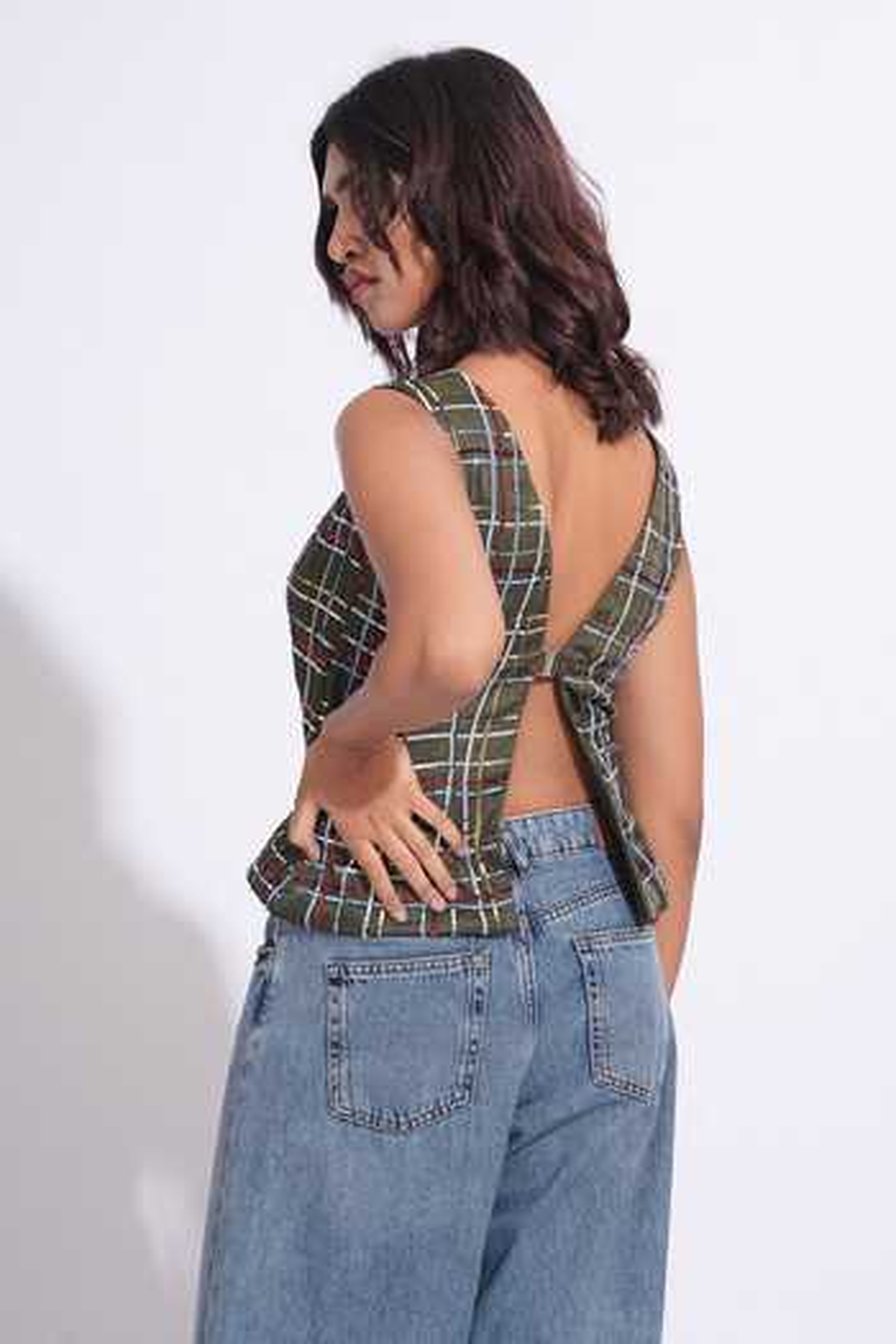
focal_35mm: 135
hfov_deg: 10.2
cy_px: 672
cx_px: 448
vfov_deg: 15.2
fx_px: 5040
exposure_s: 1/125
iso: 200
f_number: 7.1
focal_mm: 135
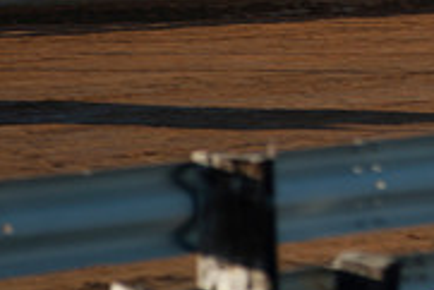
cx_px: 693
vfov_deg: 1.4
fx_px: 11606
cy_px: -36
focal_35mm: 962
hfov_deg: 2.1
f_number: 4
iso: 100
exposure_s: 1/640
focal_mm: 200
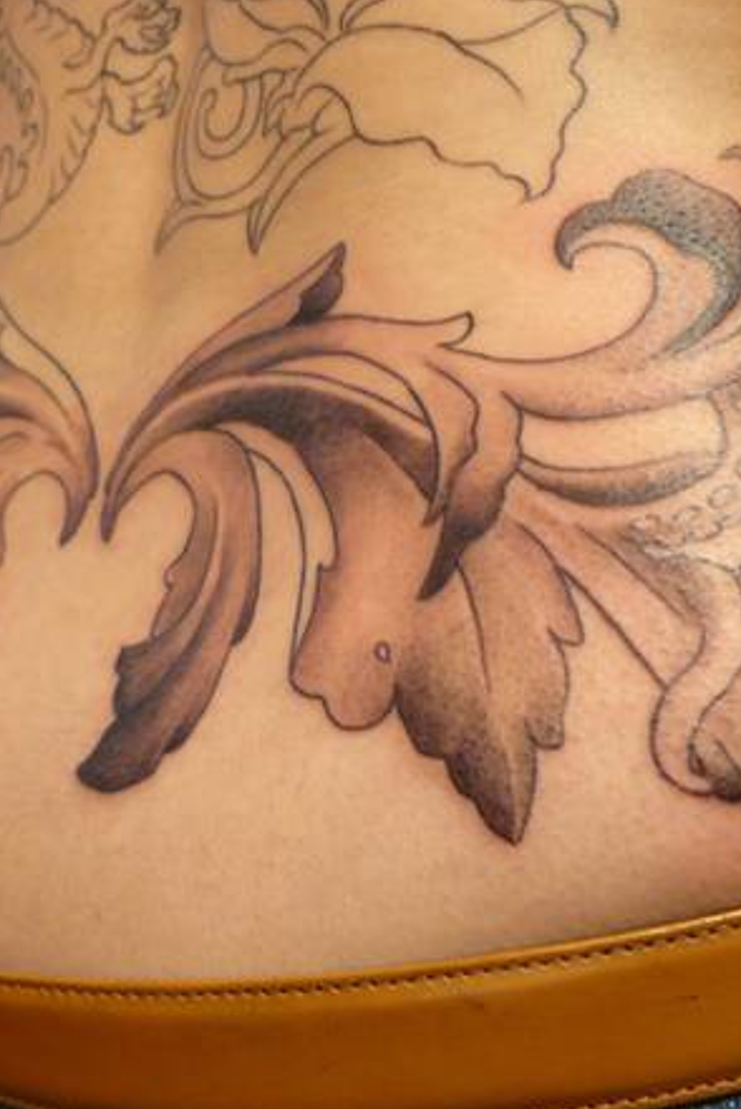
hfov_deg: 26.5
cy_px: 554
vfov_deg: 38.9
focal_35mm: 51
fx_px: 1572
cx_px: 393
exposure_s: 1/5
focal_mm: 6
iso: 200
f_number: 2.8
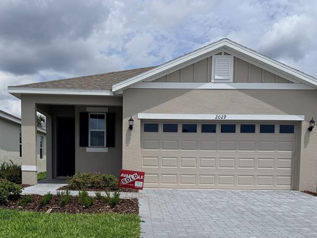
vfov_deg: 35.0
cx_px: 140
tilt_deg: -3.7
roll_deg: -0.6
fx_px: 366
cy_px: 187
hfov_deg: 46.7
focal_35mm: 40
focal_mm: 6.76
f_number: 1.78
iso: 80
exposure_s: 1/17544
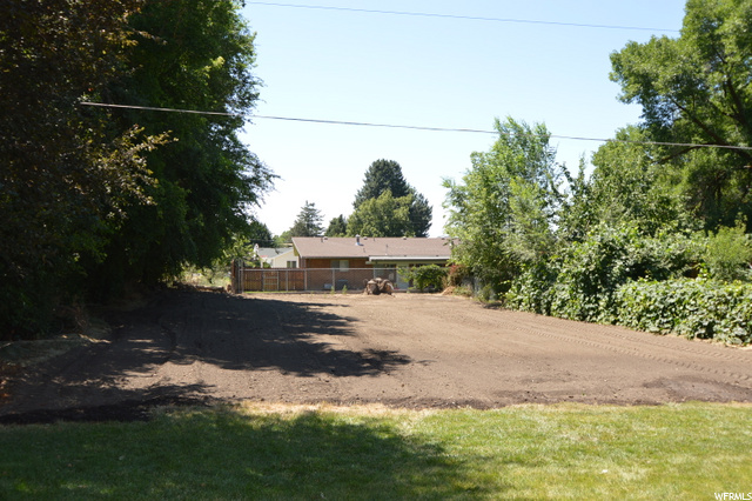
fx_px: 752
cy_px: 250
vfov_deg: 36.8
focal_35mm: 36
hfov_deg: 53.2
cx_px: 376
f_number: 6.3
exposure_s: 1/160
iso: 100
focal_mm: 24
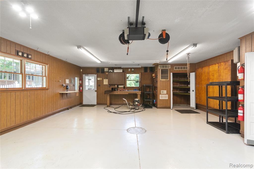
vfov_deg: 70.5
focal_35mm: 17
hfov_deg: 93.3
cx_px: 127
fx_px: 120
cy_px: 84
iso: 400
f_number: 9
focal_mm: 17
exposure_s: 1/20
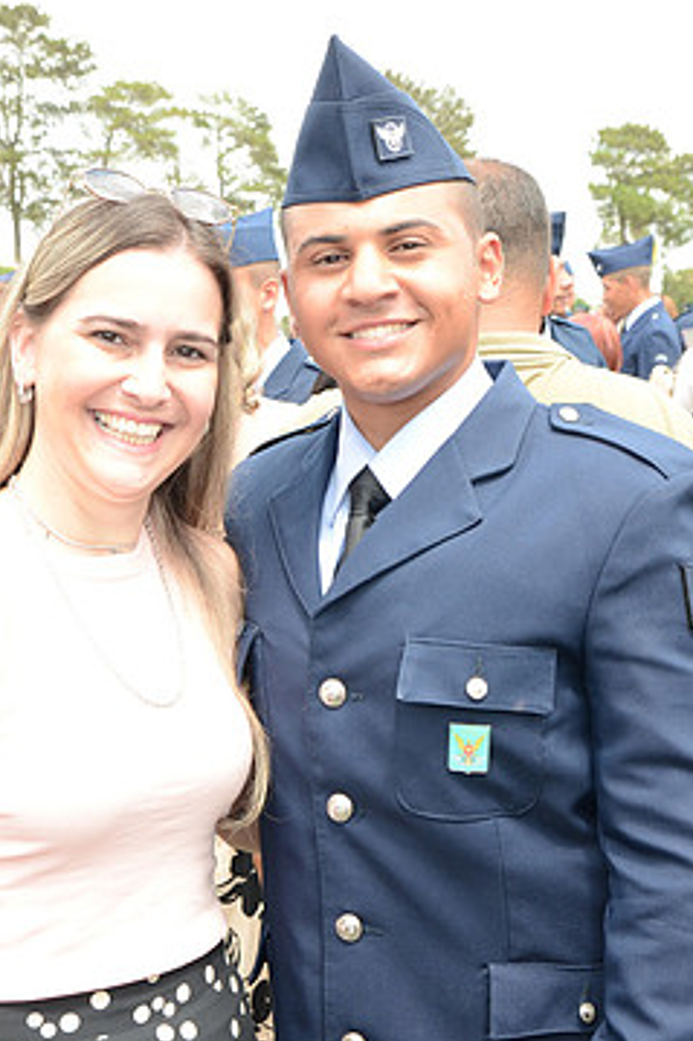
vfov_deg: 34.5
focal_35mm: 58
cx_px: 354
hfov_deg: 23.4
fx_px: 1676
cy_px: 525
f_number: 6.3
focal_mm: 24
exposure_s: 1/250
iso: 320
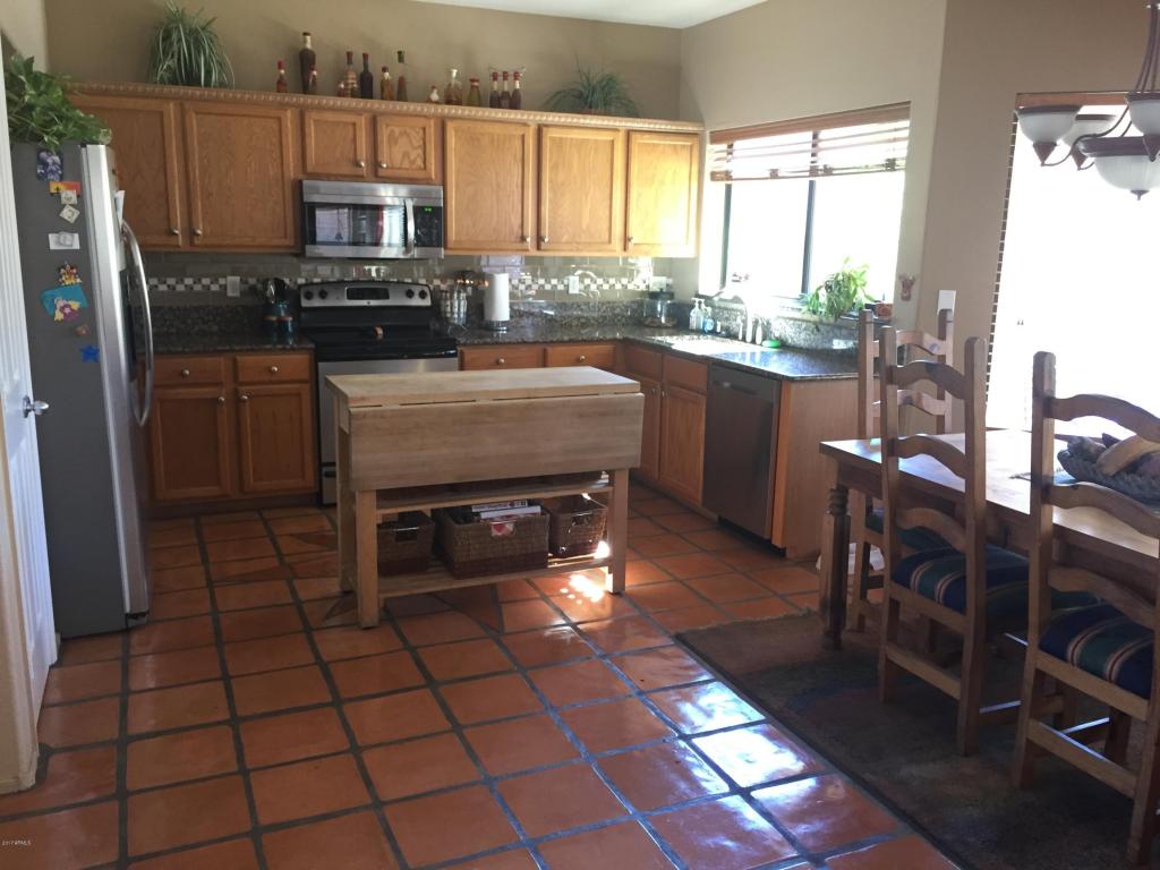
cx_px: 580
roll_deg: -0.3
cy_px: 435
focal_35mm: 29
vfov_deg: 48.2
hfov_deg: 61.7
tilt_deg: -12.0
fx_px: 972
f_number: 2.2
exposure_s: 1/30
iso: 125
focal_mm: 4.15
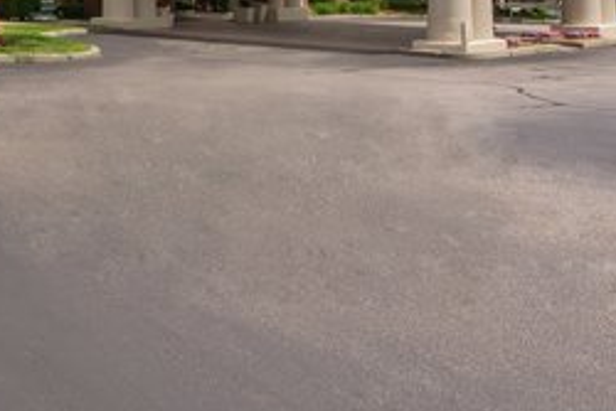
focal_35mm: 64
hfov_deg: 25.8
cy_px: -54
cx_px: -232
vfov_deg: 20.2
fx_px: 1096
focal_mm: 20
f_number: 9
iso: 200
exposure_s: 1/400
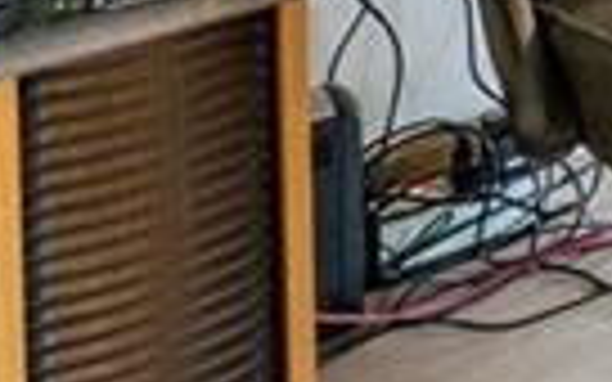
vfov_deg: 8.8
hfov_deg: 9.8
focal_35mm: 115
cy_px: -867
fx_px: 1918
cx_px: 2092
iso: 160
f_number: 11
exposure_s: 1/2.5
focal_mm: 10
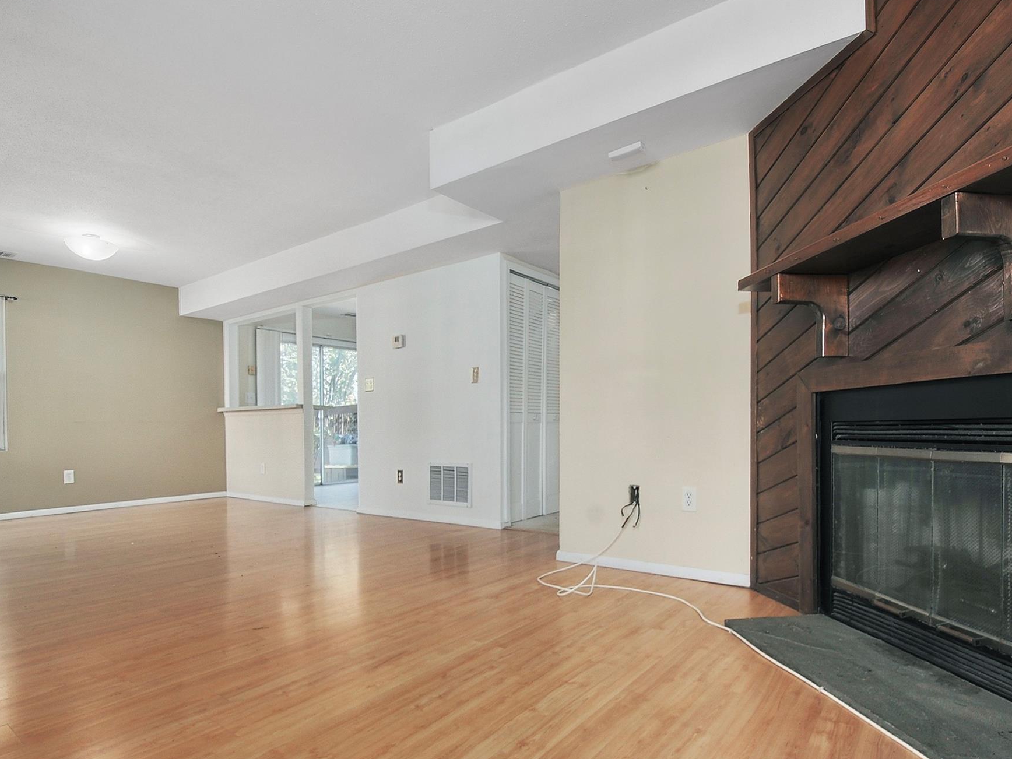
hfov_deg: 91.0
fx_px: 497
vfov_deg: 74.7
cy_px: 388
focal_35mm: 17
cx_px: 515
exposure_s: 1/20
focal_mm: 10
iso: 200
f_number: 22
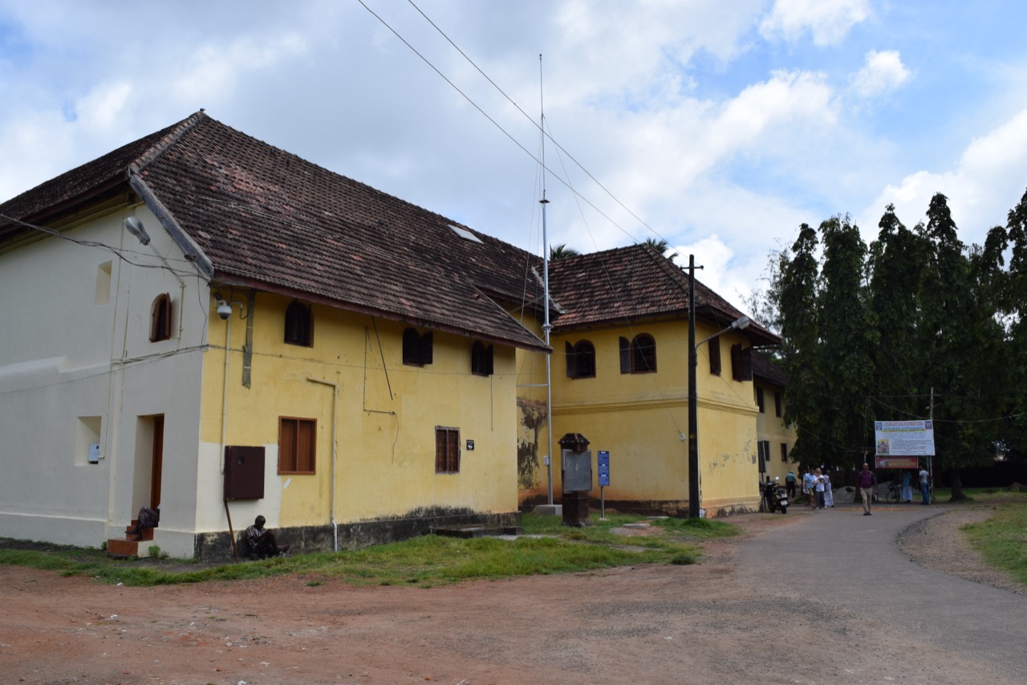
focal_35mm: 27
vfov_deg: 47.9
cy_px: 342
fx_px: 770
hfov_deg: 67.4
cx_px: 514
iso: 200
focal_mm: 18
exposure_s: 1/400
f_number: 10
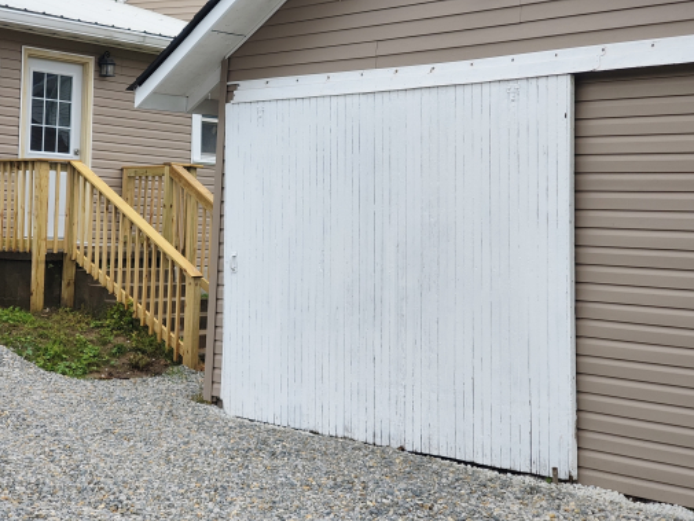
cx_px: 313
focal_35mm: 66
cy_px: 197
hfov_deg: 29.4
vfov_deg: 22.2
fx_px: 1324
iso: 205
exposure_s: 1/1295
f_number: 2
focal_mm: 7.1
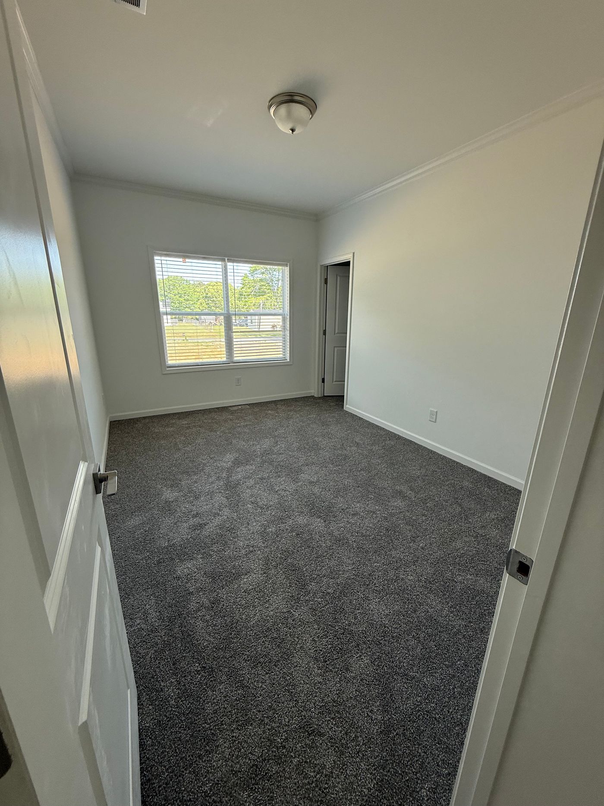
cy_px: 403
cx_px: 302
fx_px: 326
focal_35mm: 14
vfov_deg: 102.1
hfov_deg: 85.7
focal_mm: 2.22
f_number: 2.2
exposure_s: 1/99
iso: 80
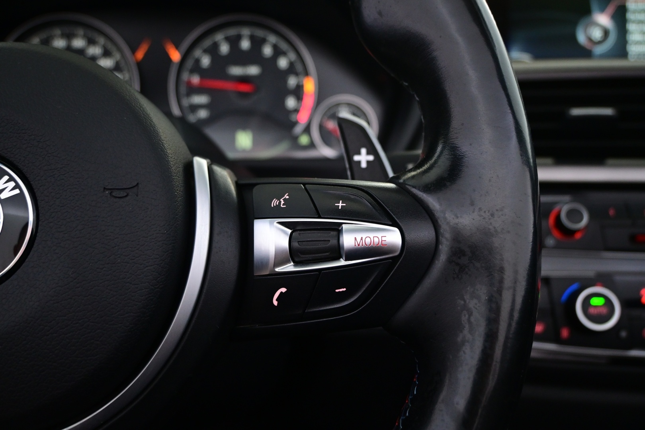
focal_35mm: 33
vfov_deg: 40.0
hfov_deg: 57.2
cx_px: 322
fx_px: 591
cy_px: 215
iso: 1600
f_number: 4
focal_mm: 22
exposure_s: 1/40
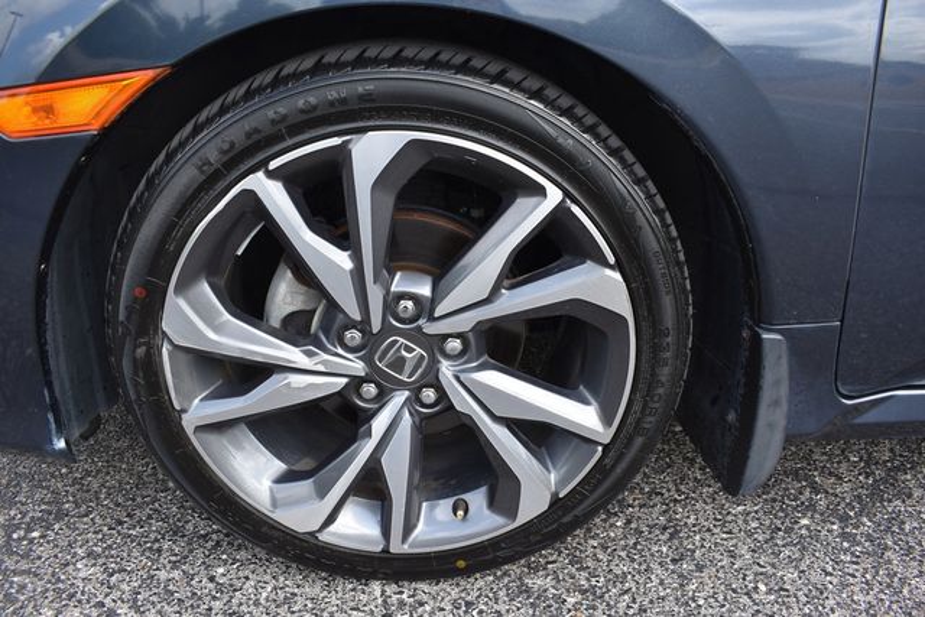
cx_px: 462
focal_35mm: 27
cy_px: 308
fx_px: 694
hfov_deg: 67.4
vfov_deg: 48.0
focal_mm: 18
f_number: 5.6
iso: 250
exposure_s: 1/250
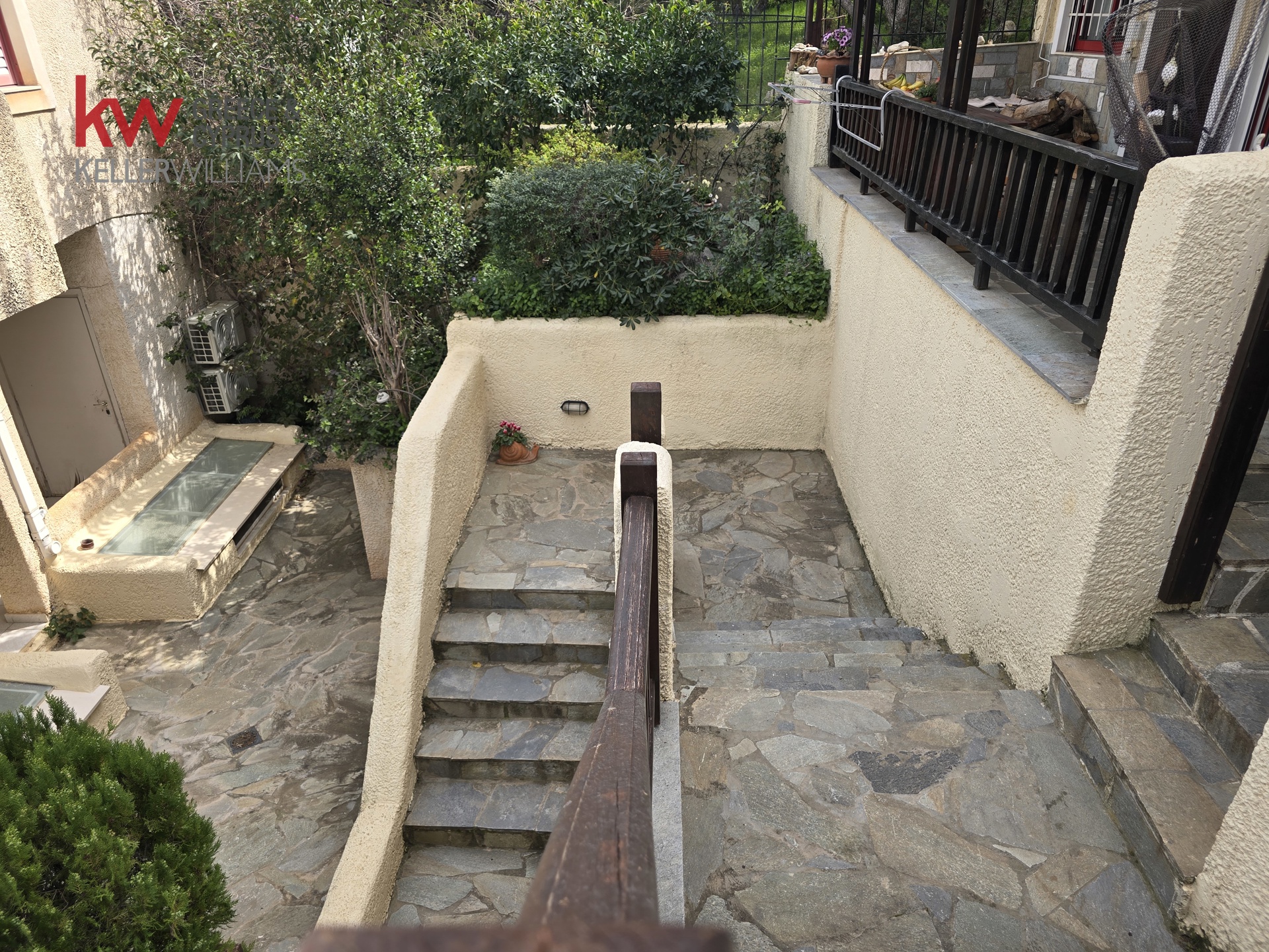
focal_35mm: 23
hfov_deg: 73.9
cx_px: 634
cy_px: 476
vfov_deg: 58.9
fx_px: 843
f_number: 1.7
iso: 12
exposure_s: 1/355
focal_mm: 6.3
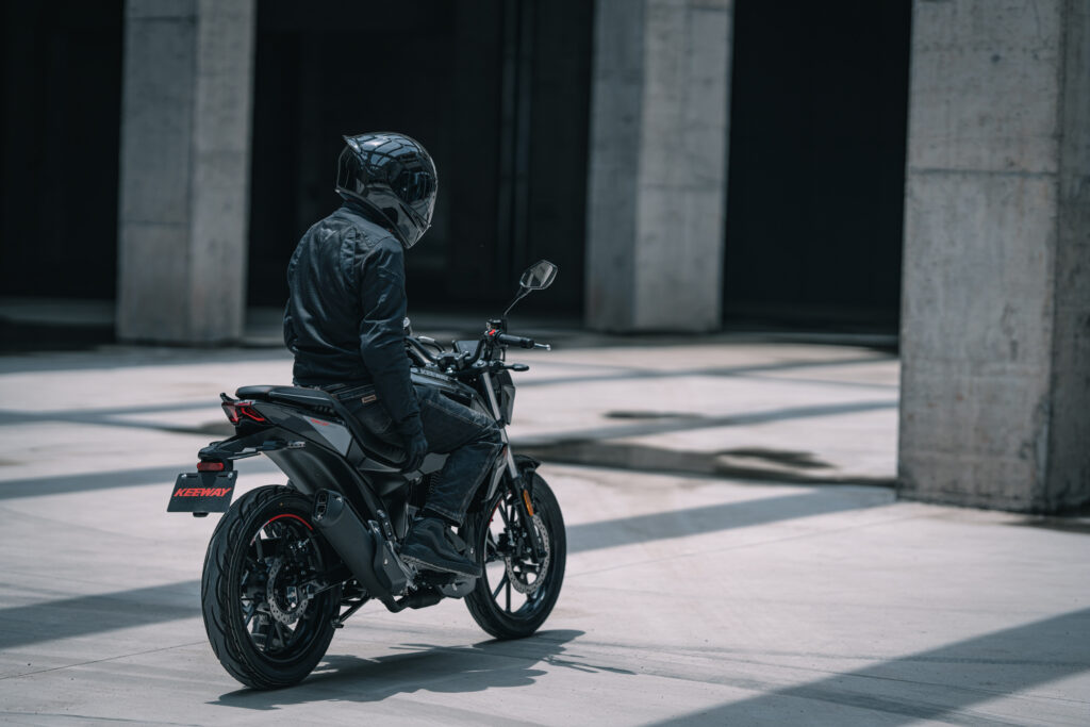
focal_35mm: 105
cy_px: 364
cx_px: 545
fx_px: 3179
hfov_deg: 19.5
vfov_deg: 13.0
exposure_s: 1/3200
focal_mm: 105
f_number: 2
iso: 50
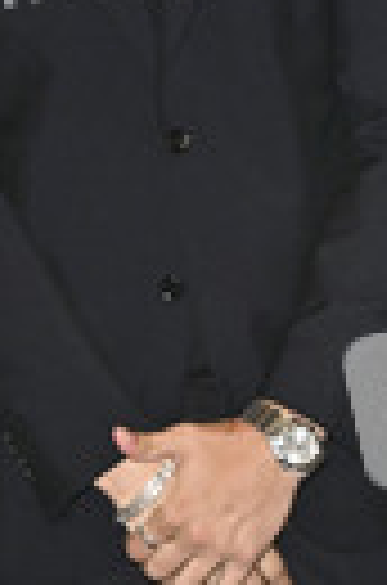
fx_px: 2351
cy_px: 158
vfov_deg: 14.1
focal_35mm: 145
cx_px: 166
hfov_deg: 9.4
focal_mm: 47
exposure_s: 1/250
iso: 2500
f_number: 5.6
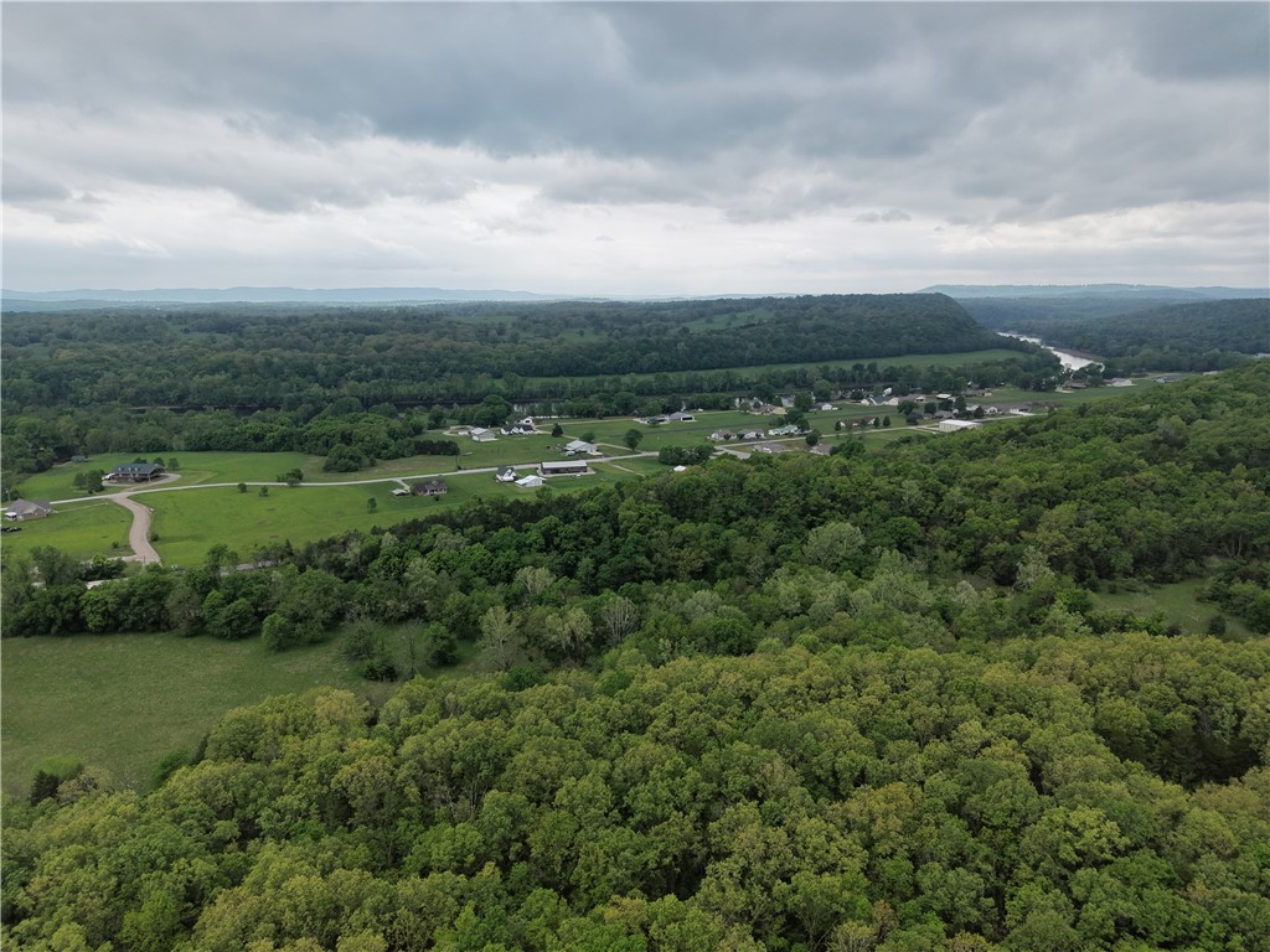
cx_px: 635
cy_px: 476
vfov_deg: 56.8
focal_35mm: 24
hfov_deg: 71.6
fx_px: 881
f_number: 1.8
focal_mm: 8.67
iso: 400
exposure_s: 1/4000
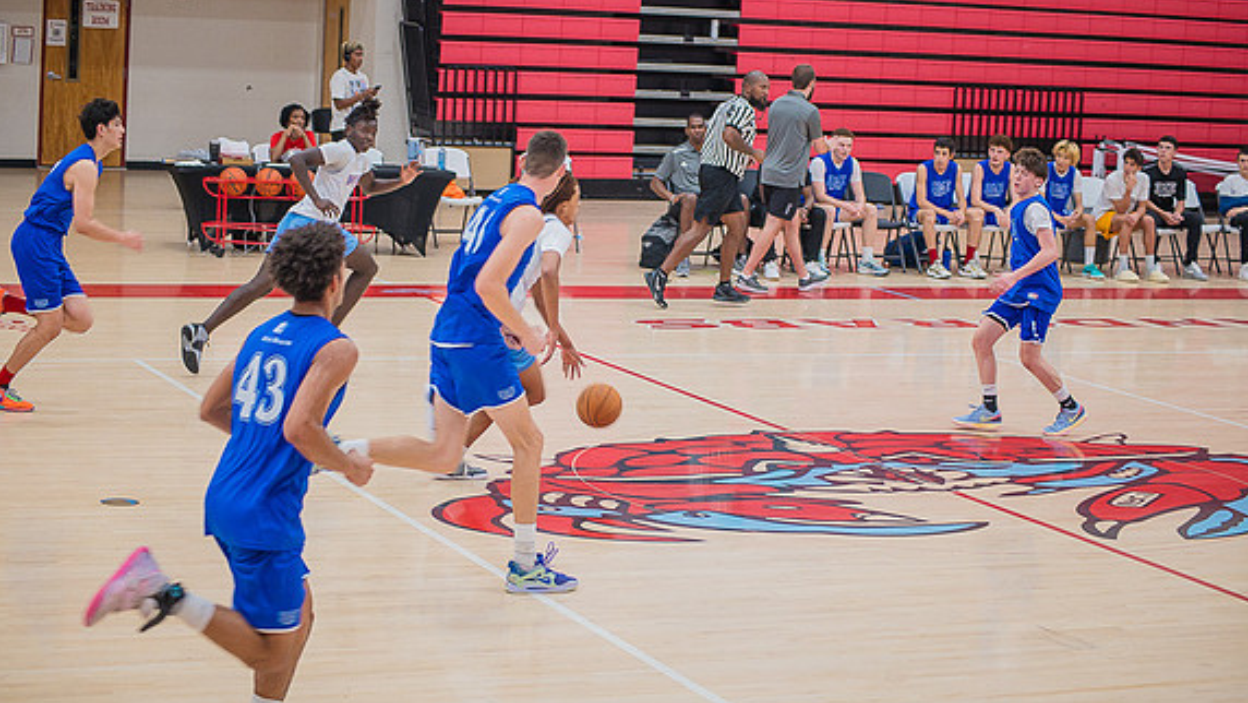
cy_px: 312
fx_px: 2880
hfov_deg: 24.5
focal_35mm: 87
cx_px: 624
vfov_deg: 13.9
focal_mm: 82
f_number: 4.5
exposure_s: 1/250
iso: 1000
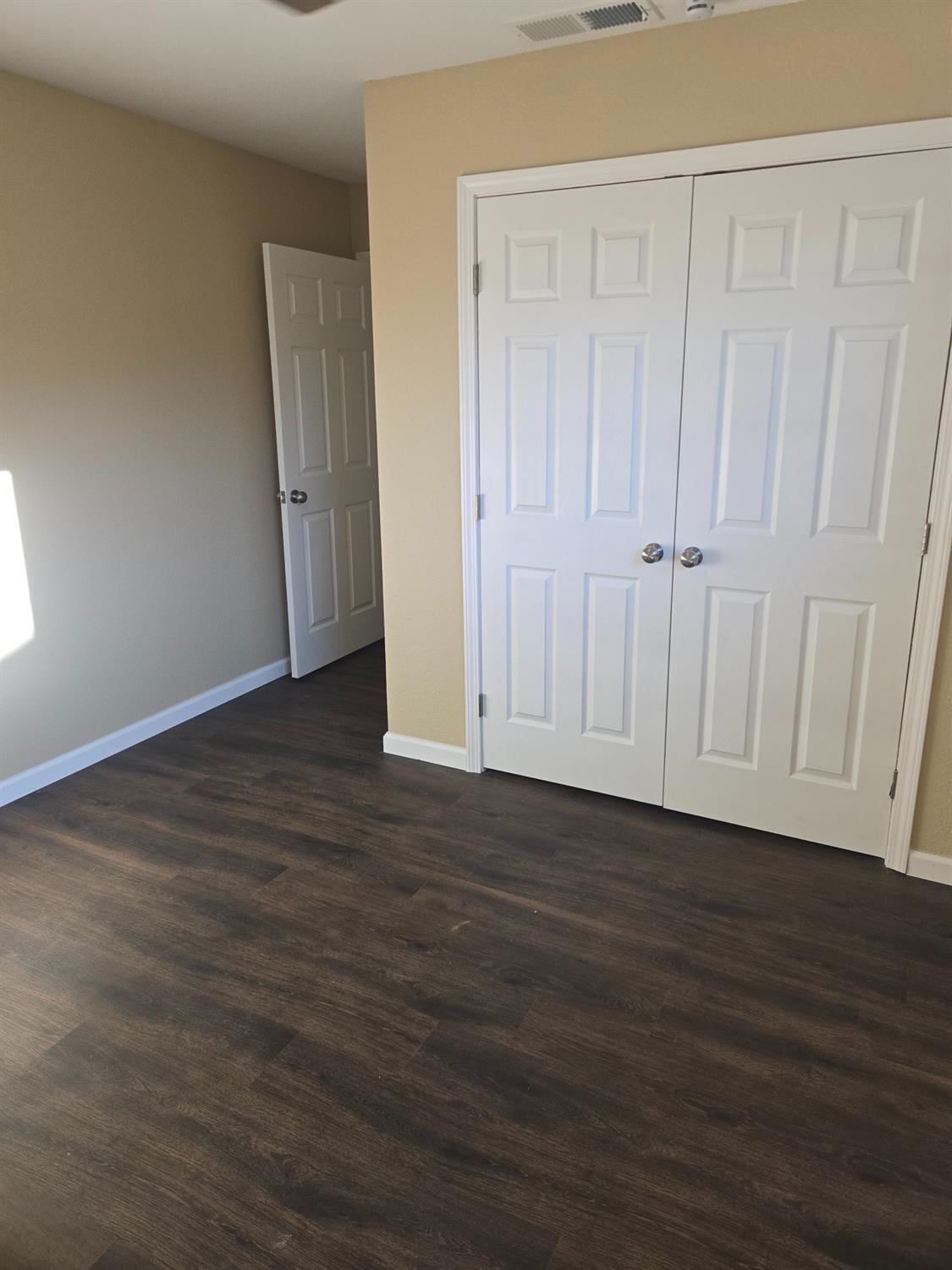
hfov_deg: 58.9
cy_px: 635
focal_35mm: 23
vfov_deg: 73.9
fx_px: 843
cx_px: 476
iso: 64
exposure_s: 1/180
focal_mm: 5.4
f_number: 1.8
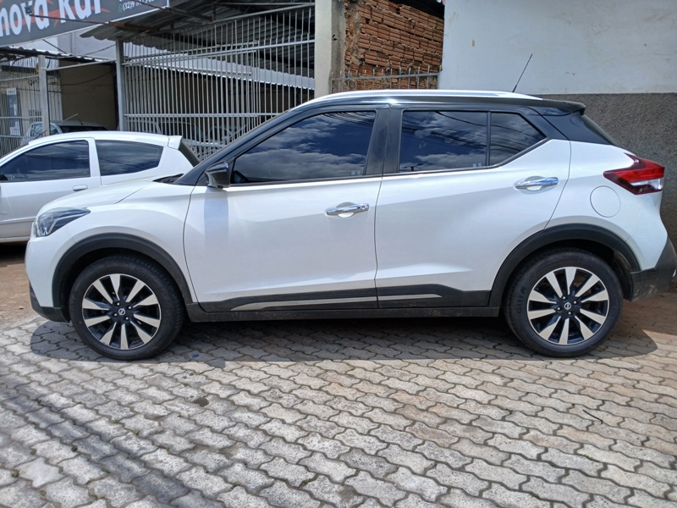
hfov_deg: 67.3
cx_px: 338
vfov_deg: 53.1
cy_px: 254
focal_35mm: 26
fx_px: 508
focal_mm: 3.98
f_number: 1.8
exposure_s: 1/617
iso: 20
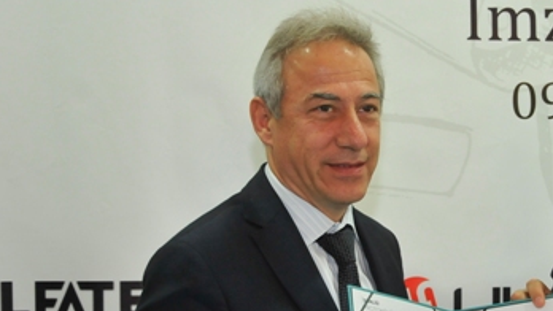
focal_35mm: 75
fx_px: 1100
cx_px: 478
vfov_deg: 16.0
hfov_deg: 27.4
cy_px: 234
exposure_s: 1/60
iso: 800
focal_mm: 26
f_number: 4
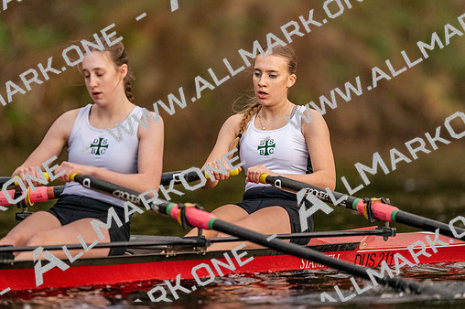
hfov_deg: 3.0
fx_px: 8842
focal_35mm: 685
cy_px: 145
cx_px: 218
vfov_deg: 2.0
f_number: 4
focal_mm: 600
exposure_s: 1/2500
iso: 5000
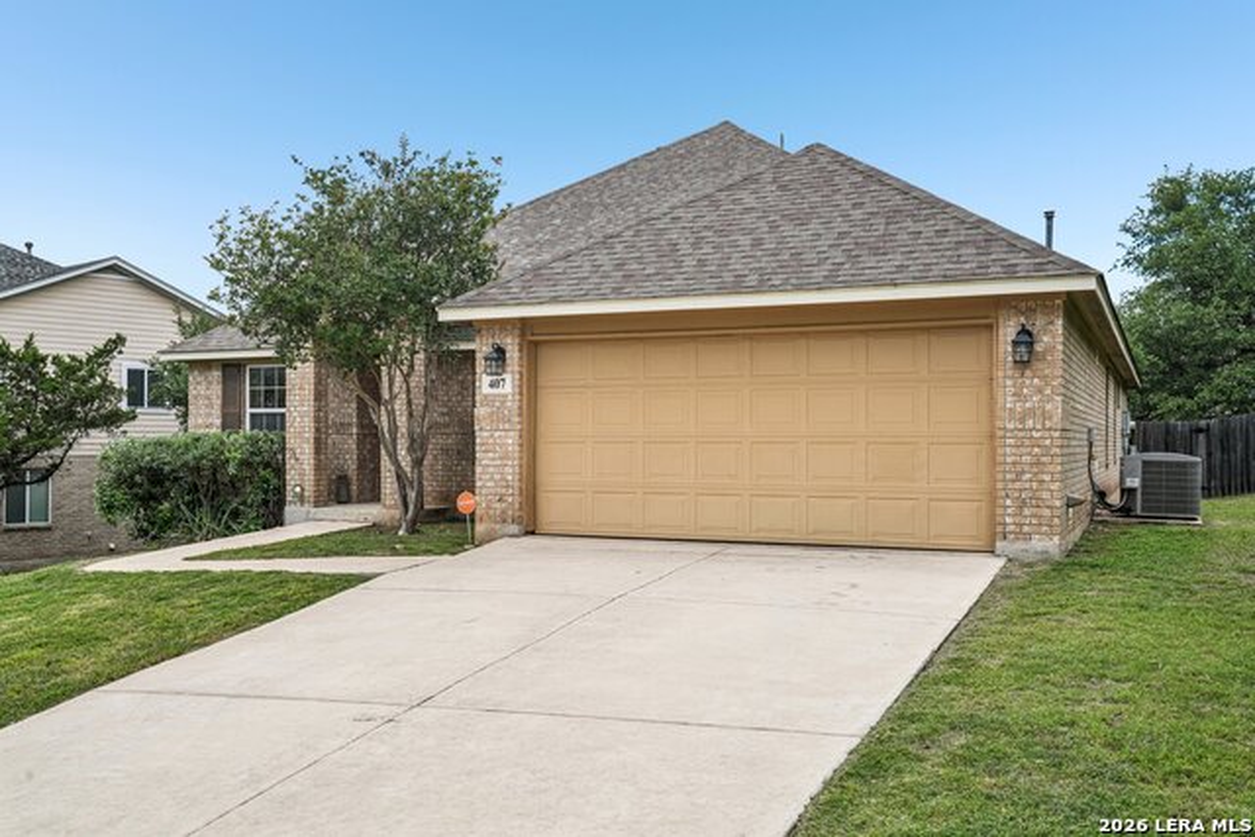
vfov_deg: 37.9
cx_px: 628
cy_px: 418
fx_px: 1220
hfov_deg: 54.4
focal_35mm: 35
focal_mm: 35
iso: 200
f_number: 8
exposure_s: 1/500
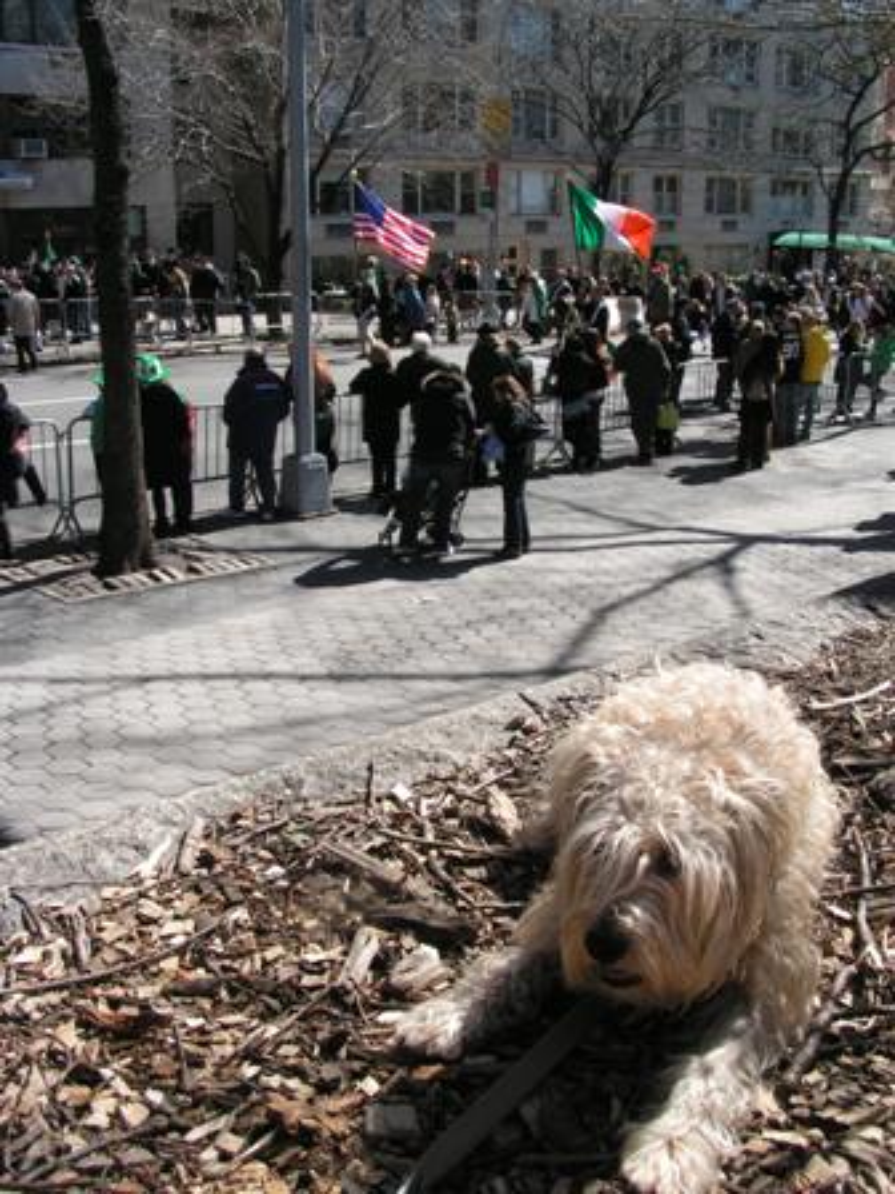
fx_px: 1310
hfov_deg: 37.7
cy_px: 597
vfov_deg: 49.0
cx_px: 448
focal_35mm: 38
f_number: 5.6
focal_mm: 5.8
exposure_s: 1/200
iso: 50
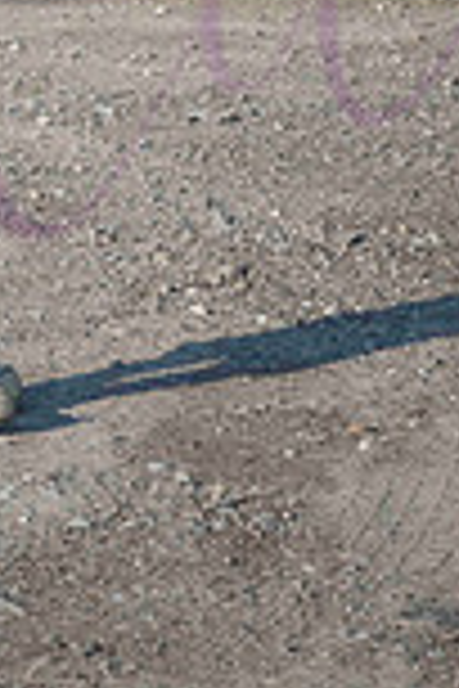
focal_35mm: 353
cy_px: -274
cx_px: -140
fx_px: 6751
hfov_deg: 3.9
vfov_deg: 5.8
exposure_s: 1/320
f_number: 18
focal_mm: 120
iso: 400
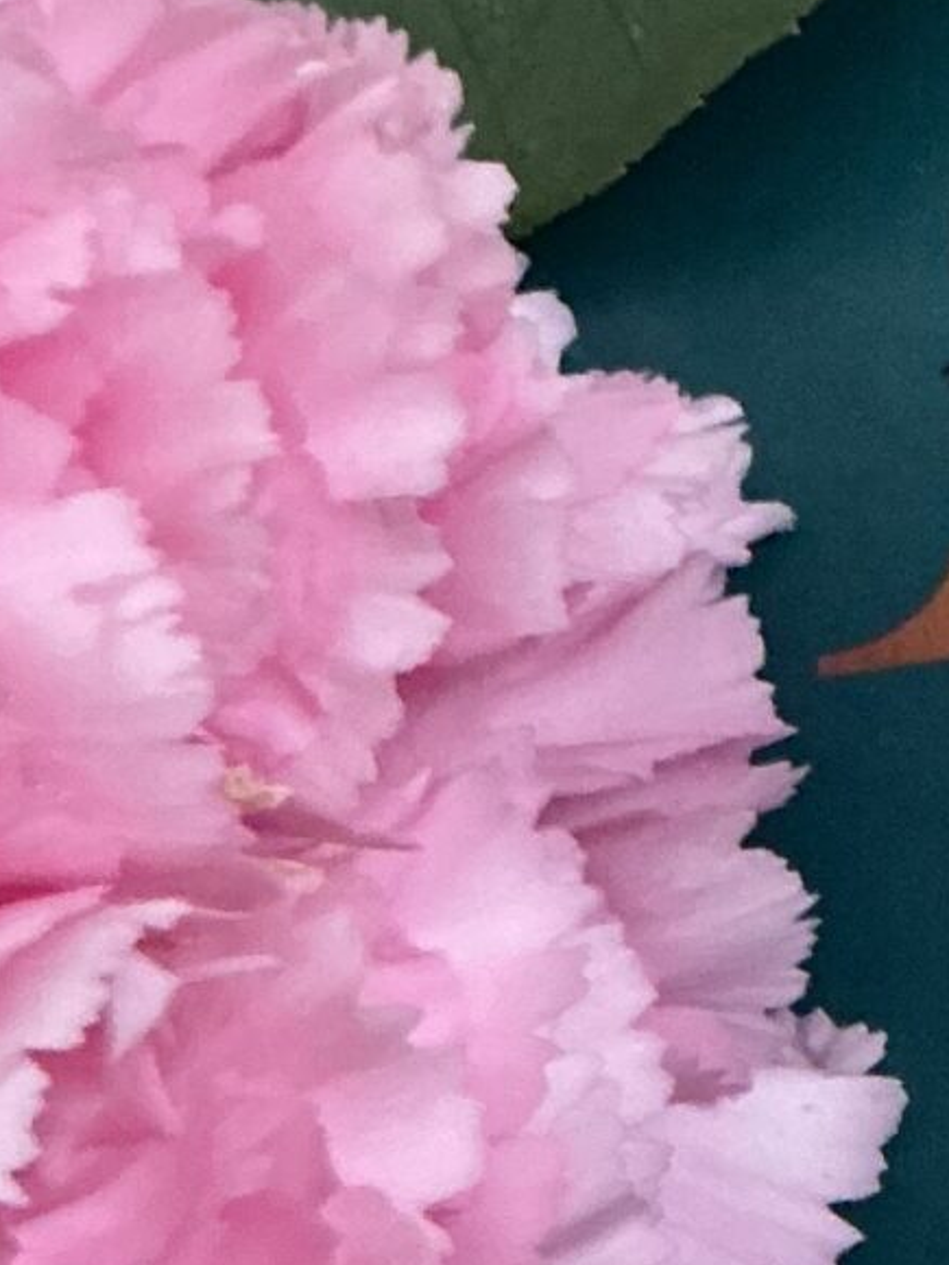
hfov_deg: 10.7
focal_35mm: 128
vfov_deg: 15.4
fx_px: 4679
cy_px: 558
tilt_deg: -72.9
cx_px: 1795
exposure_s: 1/40
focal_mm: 3
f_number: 1.8
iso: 320
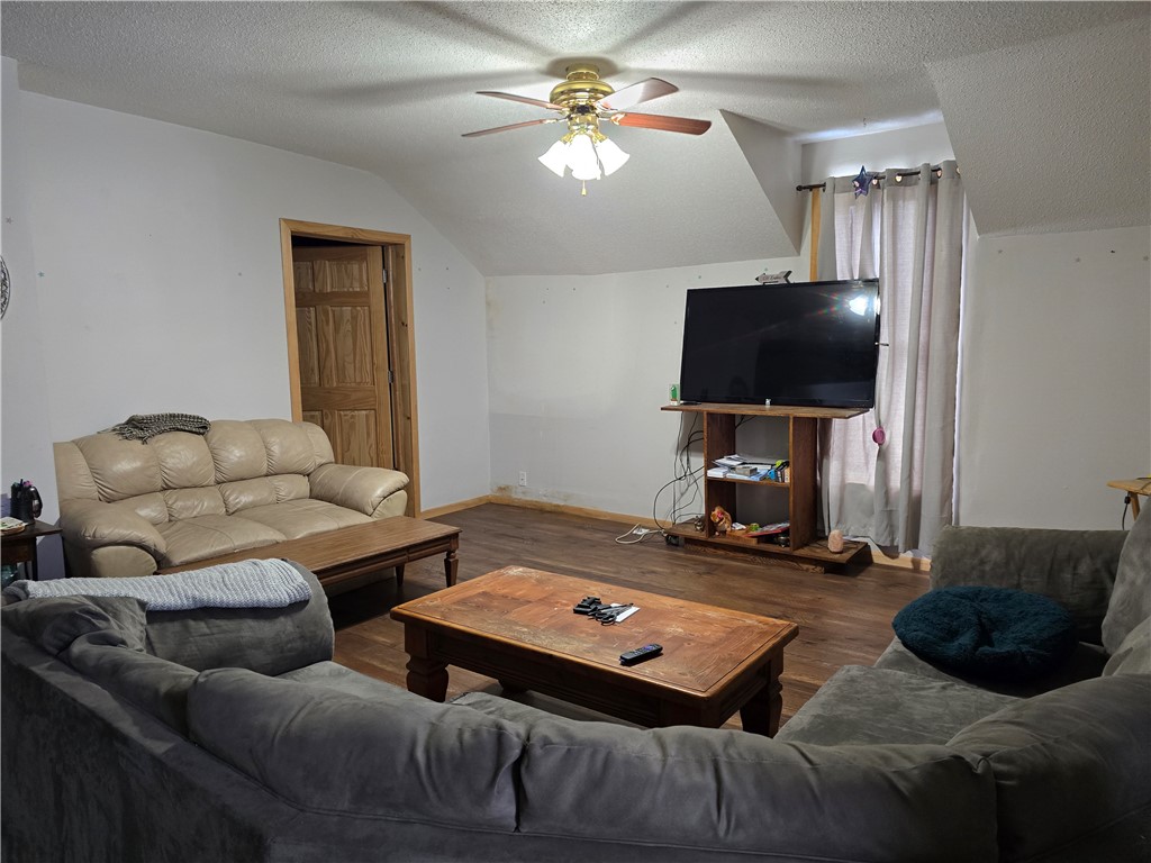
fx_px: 765
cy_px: 432
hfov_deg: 73.9
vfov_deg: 58.9
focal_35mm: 23
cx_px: 576
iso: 500
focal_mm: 6.3
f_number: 1.7
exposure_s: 1/60
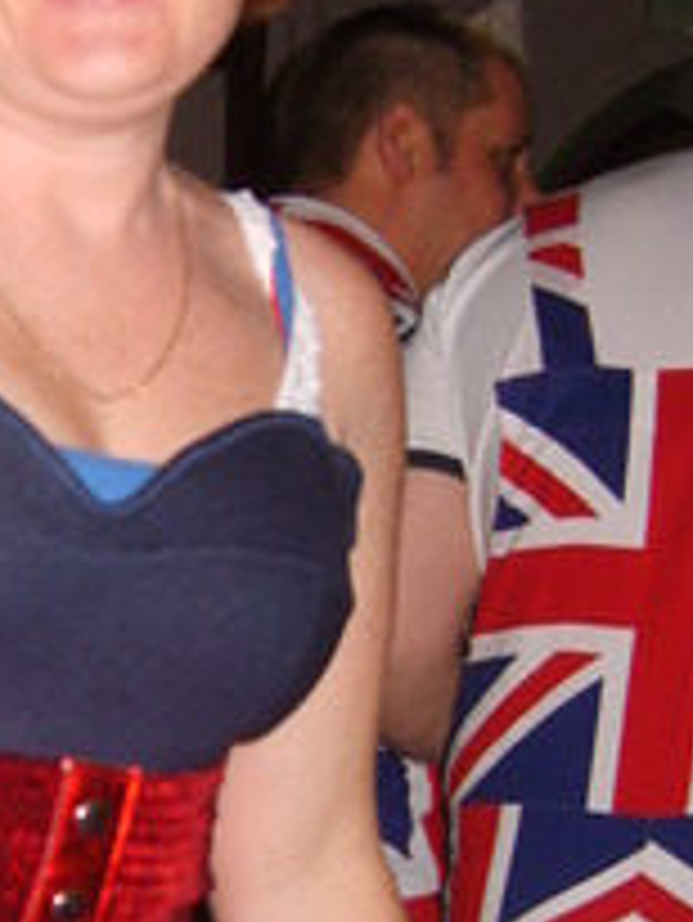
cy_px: 767
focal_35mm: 108
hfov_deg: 13.4
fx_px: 2880
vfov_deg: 18.0
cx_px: -101
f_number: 2.8
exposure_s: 1/30
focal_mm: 7.4
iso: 100
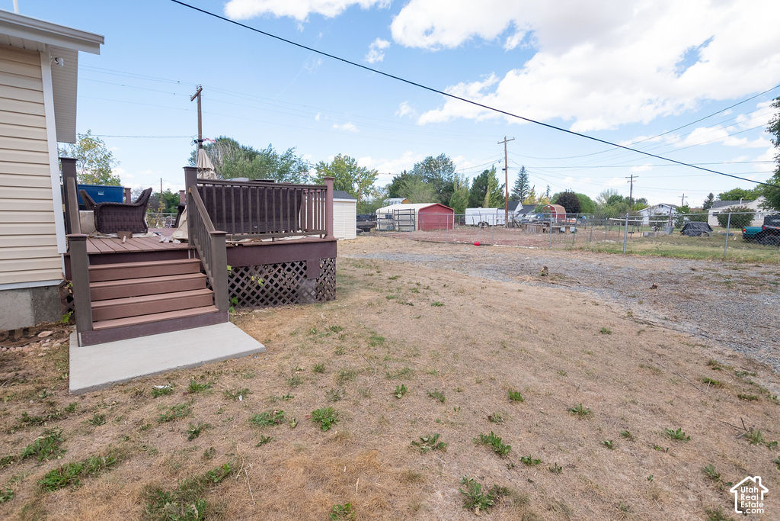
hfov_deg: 93.3
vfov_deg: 70.5
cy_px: 260
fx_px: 368
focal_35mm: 17
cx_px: 390
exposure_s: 1/1000
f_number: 5
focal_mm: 11.5
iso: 500
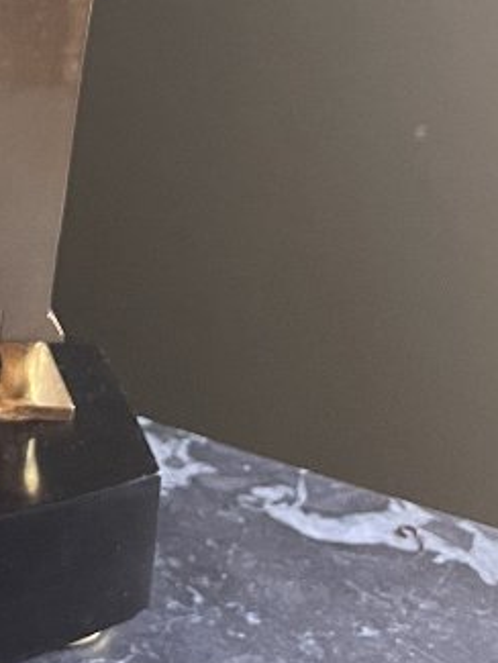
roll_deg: -1.1
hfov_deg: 13.9
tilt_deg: -11.8
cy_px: -212
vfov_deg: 18.9
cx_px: -359
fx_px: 1840
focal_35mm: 96
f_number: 1.6
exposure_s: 1/60
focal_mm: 4.2
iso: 200
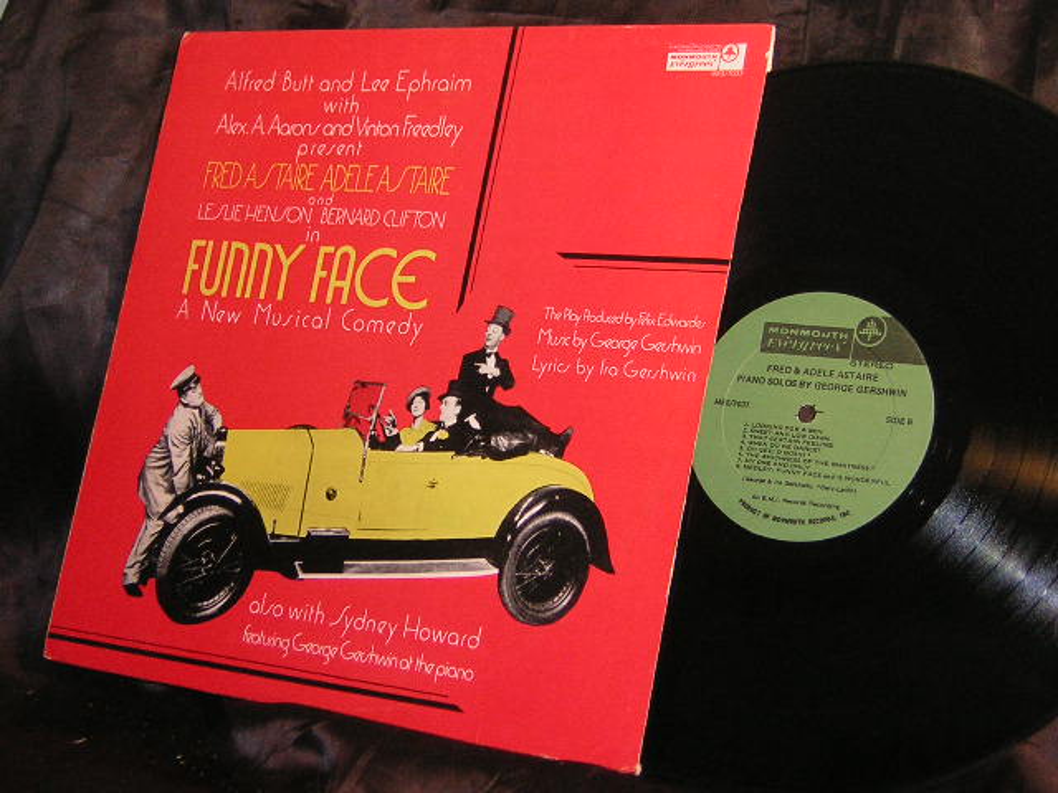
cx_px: 529
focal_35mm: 62
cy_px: 396
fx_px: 1895
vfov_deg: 23.7
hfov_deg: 31.2
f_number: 3.4
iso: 125
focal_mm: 8.1
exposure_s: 1/60.1
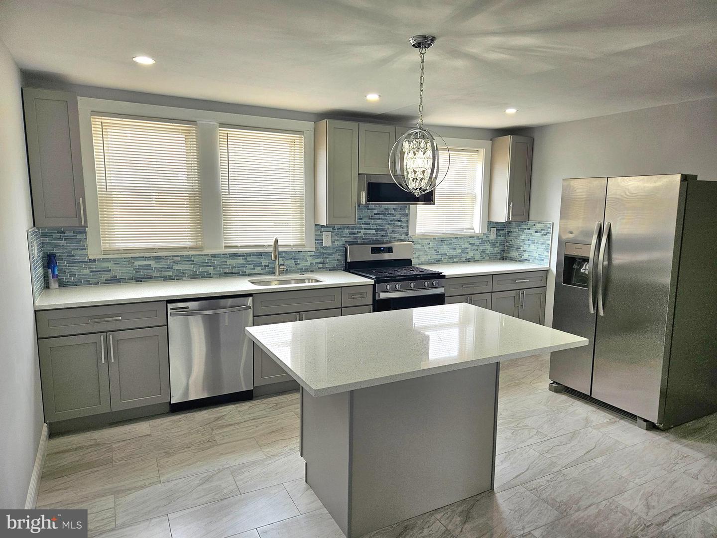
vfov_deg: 58.9
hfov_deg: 73.9
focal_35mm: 23
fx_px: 476
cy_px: 269
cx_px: 358
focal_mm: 5.4
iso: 50
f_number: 1.8
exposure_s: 1/120
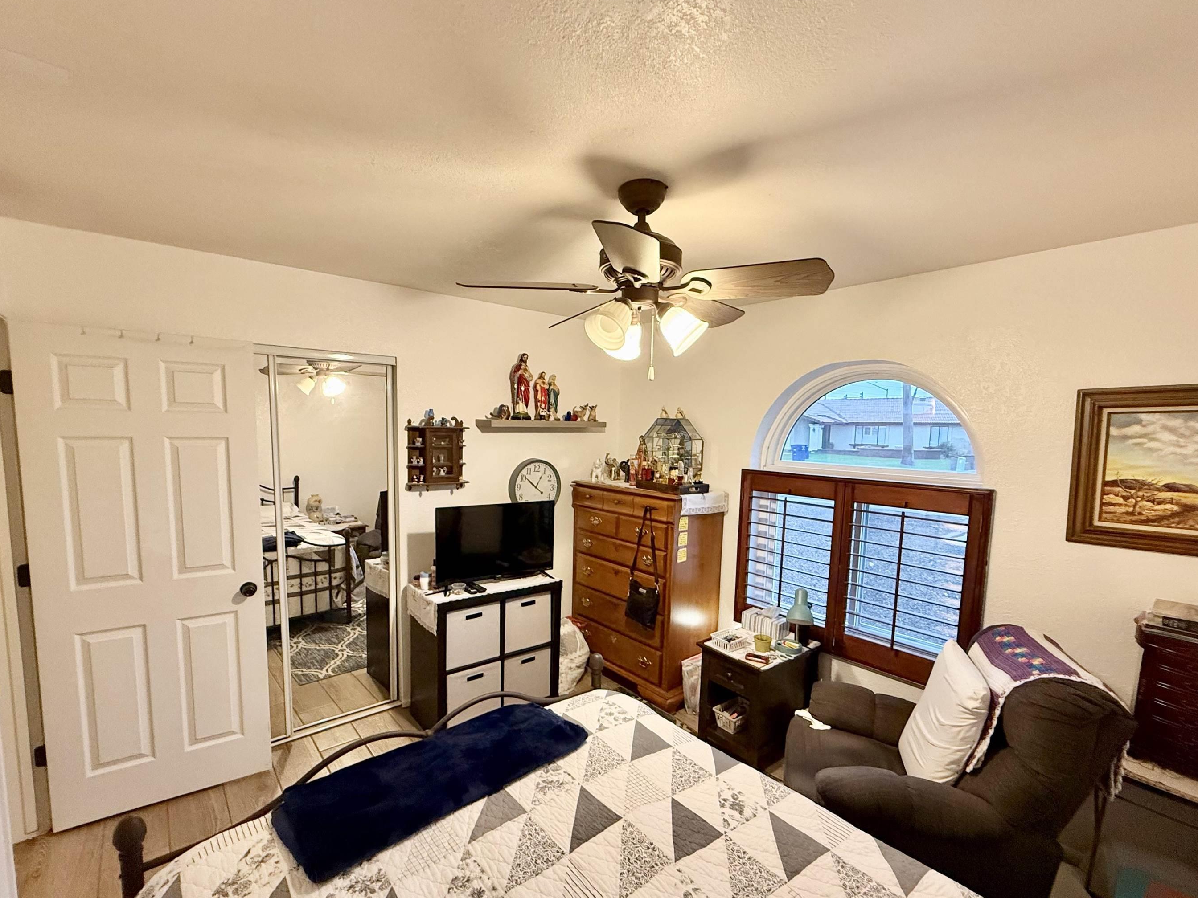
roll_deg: -0.9
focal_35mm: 16
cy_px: 486
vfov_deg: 78.0
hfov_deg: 94.5
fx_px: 554
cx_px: 597
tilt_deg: -5.6
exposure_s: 1/60
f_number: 2.2
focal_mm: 2.22
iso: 500
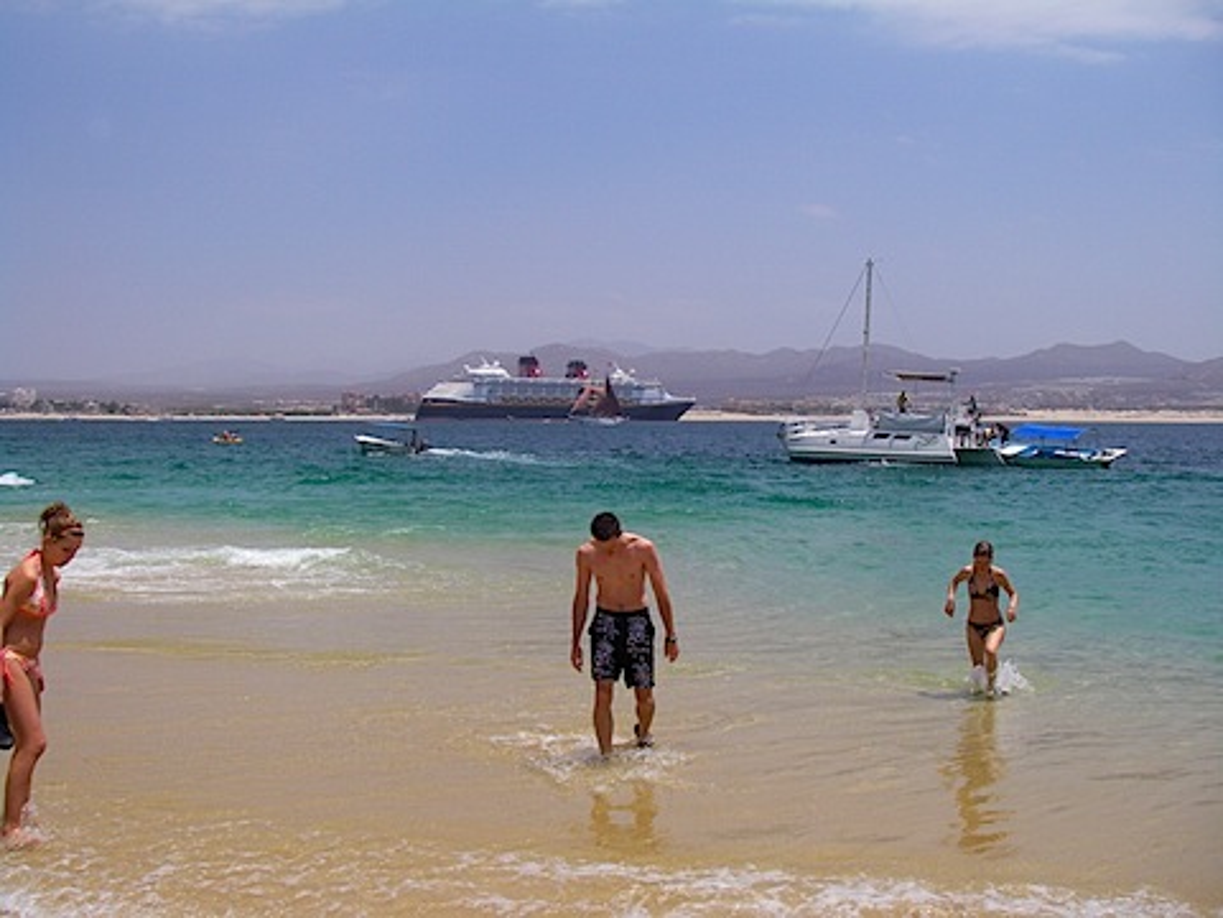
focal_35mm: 38
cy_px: 459
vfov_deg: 37.7
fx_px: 1343
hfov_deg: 49.0
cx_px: 612
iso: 64
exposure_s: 1/500
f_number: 6.6
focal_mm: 6.3
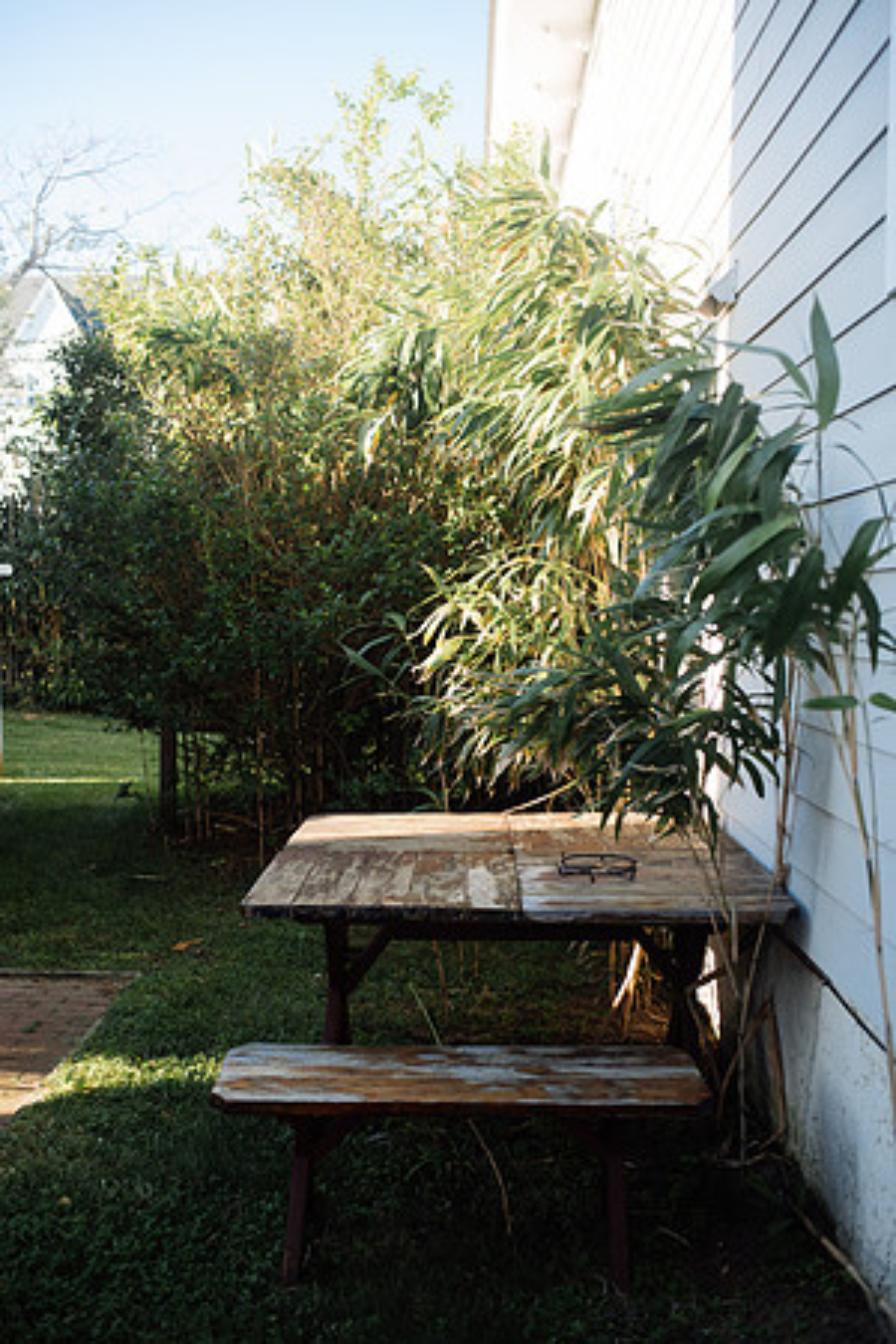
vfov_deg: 54.4
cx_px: 448
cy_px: 672
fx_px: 1307
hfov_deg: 37.9
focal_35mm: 35
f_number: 2.8
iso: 640
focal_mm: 35
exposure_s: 1/1250
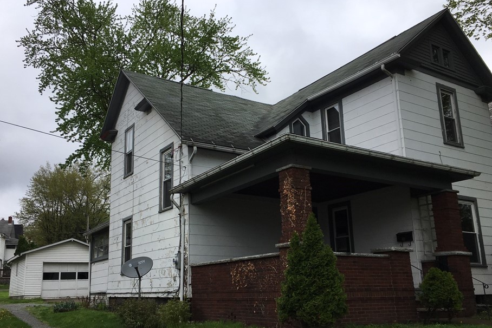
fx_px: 465
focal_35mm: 34
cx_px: 234
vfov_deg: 38.9
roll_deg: +1.1
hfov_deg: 55.8
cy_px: 181
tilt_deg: +13.9
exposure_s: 1/905
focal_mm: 4.15
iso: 25
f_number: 2.2
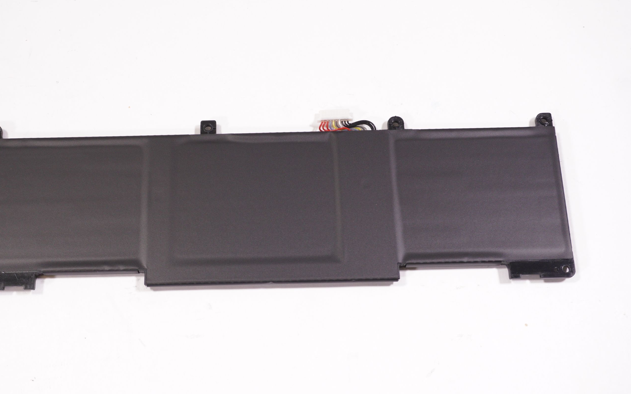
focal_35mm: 49
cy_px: 210
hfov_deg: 41.3
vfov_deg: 26.5
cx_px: 274
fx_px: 836
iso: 800
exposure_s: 1/100
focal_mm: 27
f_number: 6.3
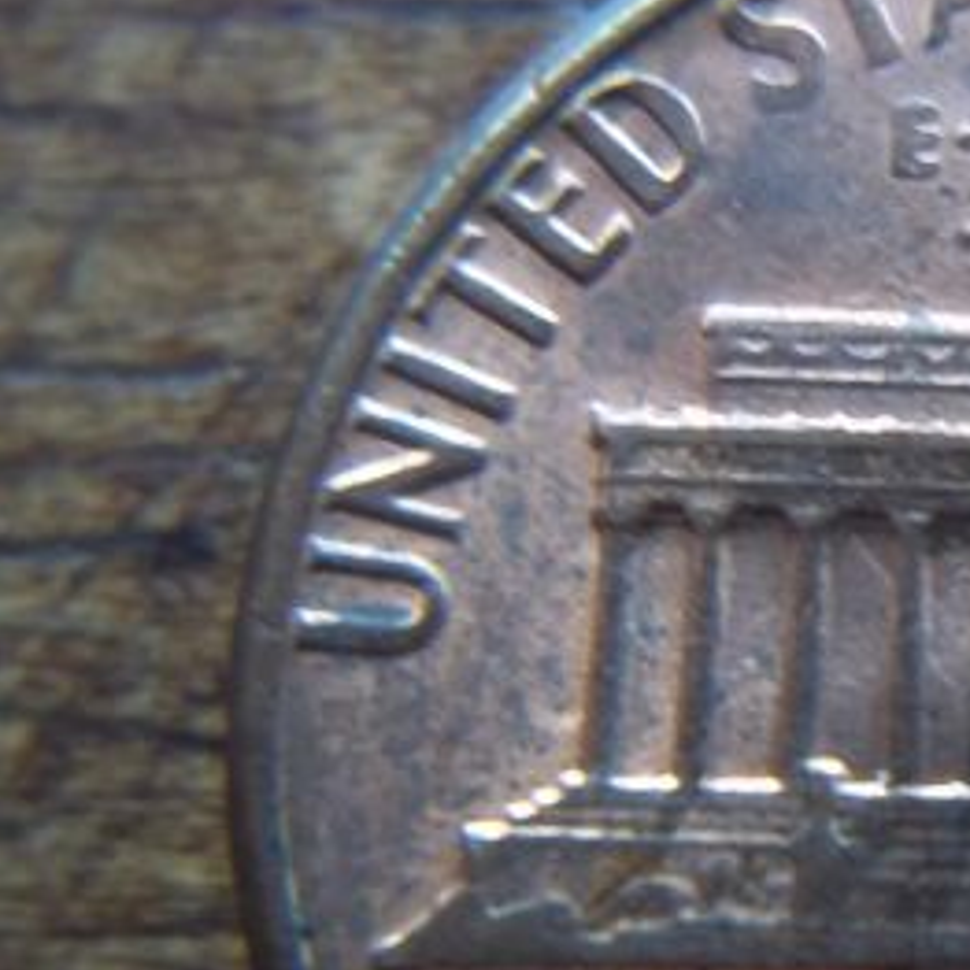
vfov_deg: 23.6
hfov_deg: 22.4
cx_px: 1048
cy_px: 626
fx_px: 2314
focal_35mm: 73
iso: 90
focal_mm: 6.5
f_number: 3.1
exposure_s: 1/30
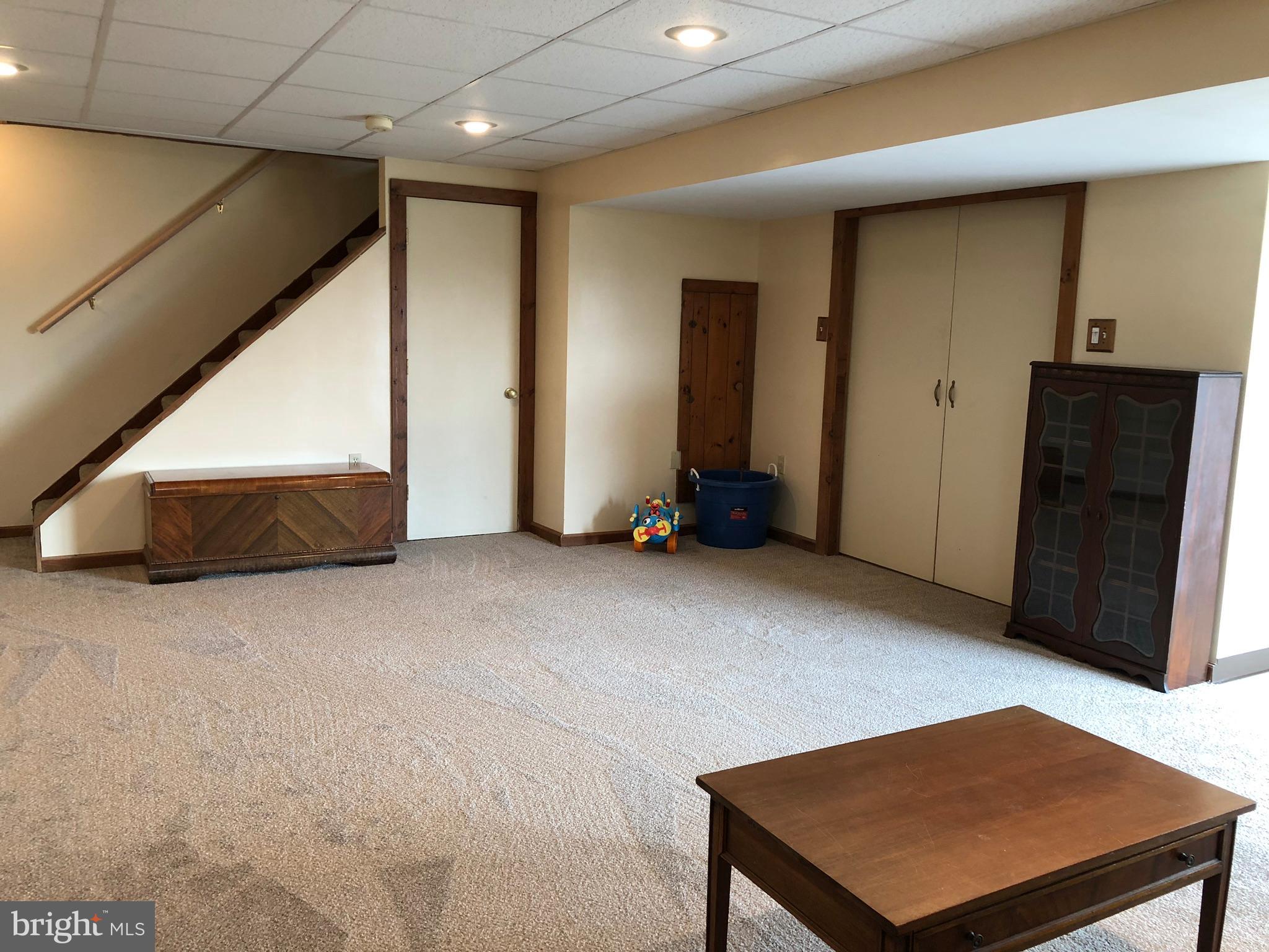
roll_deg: -1.6
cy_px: 476
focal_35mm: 28
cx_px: 634
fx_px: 1026
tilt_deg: -7.1
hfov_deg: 63.4
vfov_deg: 49.7
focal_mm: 4
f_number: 1.8
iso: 40
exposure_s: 1/20
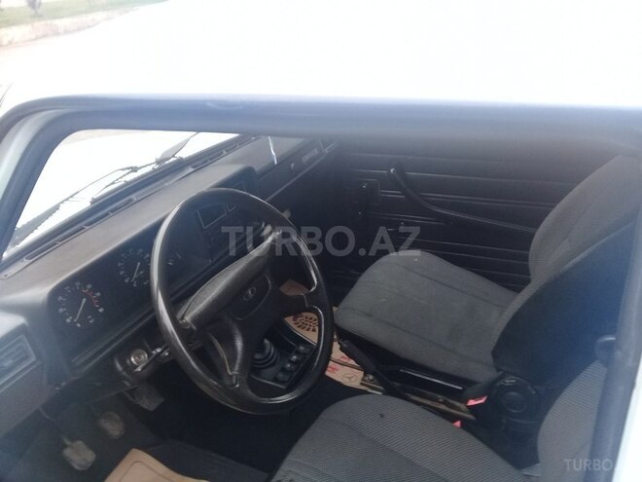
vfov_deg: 45.4
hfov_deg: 58.4
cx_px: 321
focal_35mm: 31
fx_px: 575
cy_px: 241
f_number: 2.2
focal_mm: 3.3
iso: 50
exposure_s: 1/33
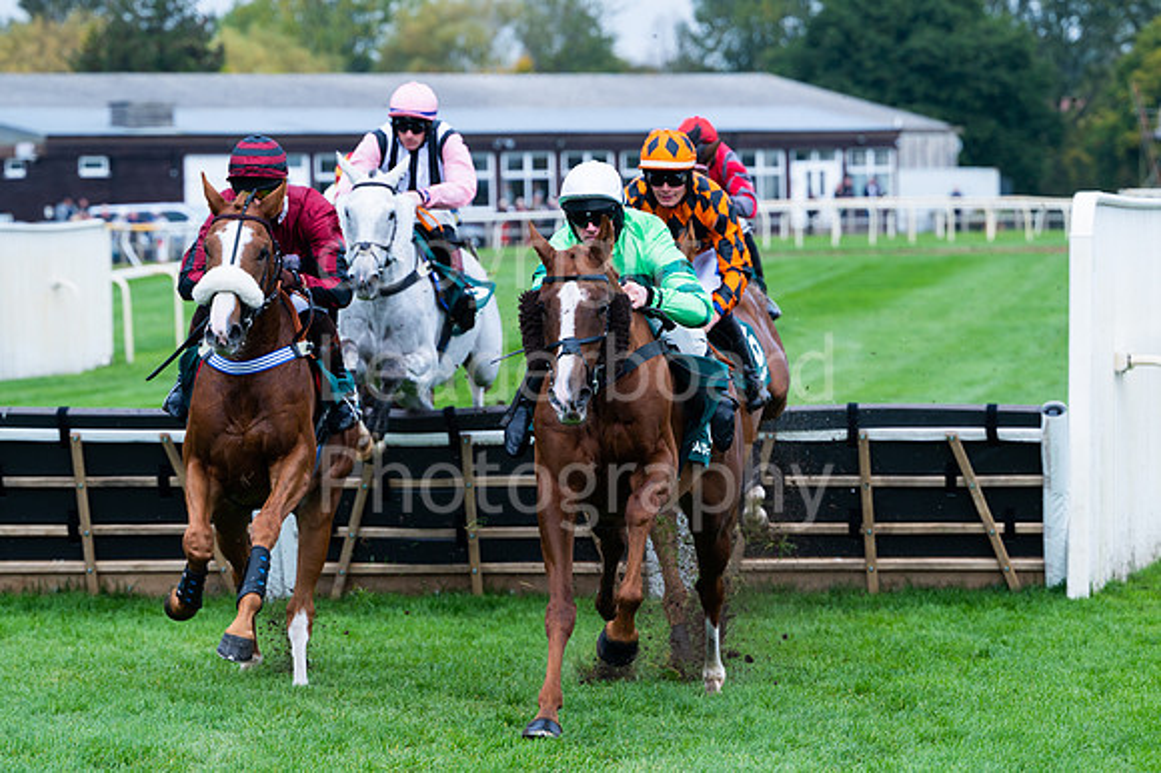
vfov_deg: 8.0
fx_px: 5514
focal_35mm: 171
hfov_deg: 12.0
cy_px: 346
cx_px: 641
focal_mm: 155
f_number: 5
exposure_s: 1/1000
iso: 500
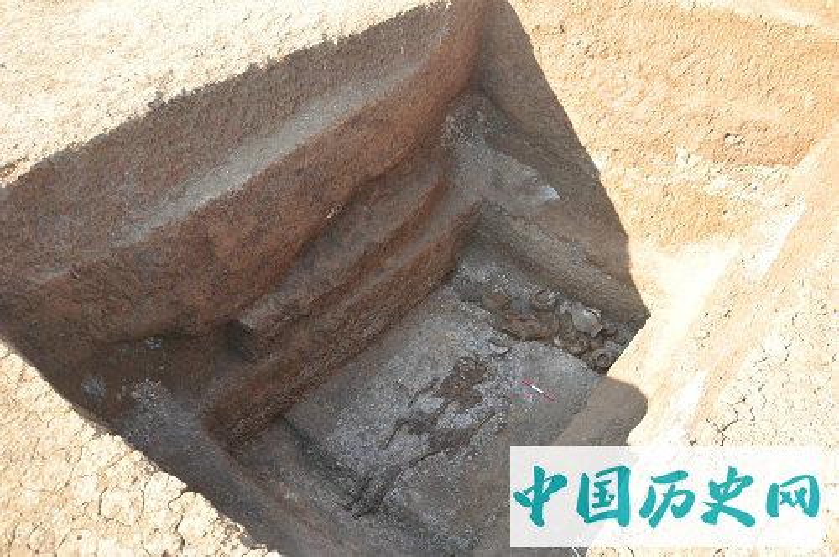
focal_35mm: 27
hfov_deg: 67.4
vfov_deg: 47.8
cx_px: 420
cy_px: 278
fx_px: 628
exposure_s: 1/125
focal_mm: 18
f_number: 5.6
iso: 200
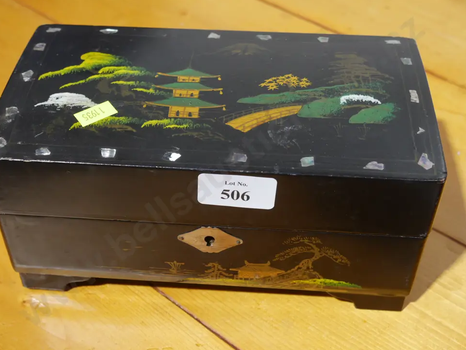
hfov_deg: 36.2
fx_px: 714
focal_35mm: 53
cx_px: 221
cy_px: 173
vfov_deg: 27.5
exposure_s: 1/60
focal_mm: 25
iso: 1000
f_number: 5.3
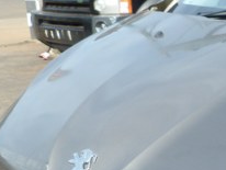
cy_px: 170
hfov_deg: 18.0
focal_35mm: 97
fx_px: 634
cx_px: 342
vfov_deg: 15.0
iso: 80
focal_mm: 4.5
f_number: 4
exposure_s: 1/250
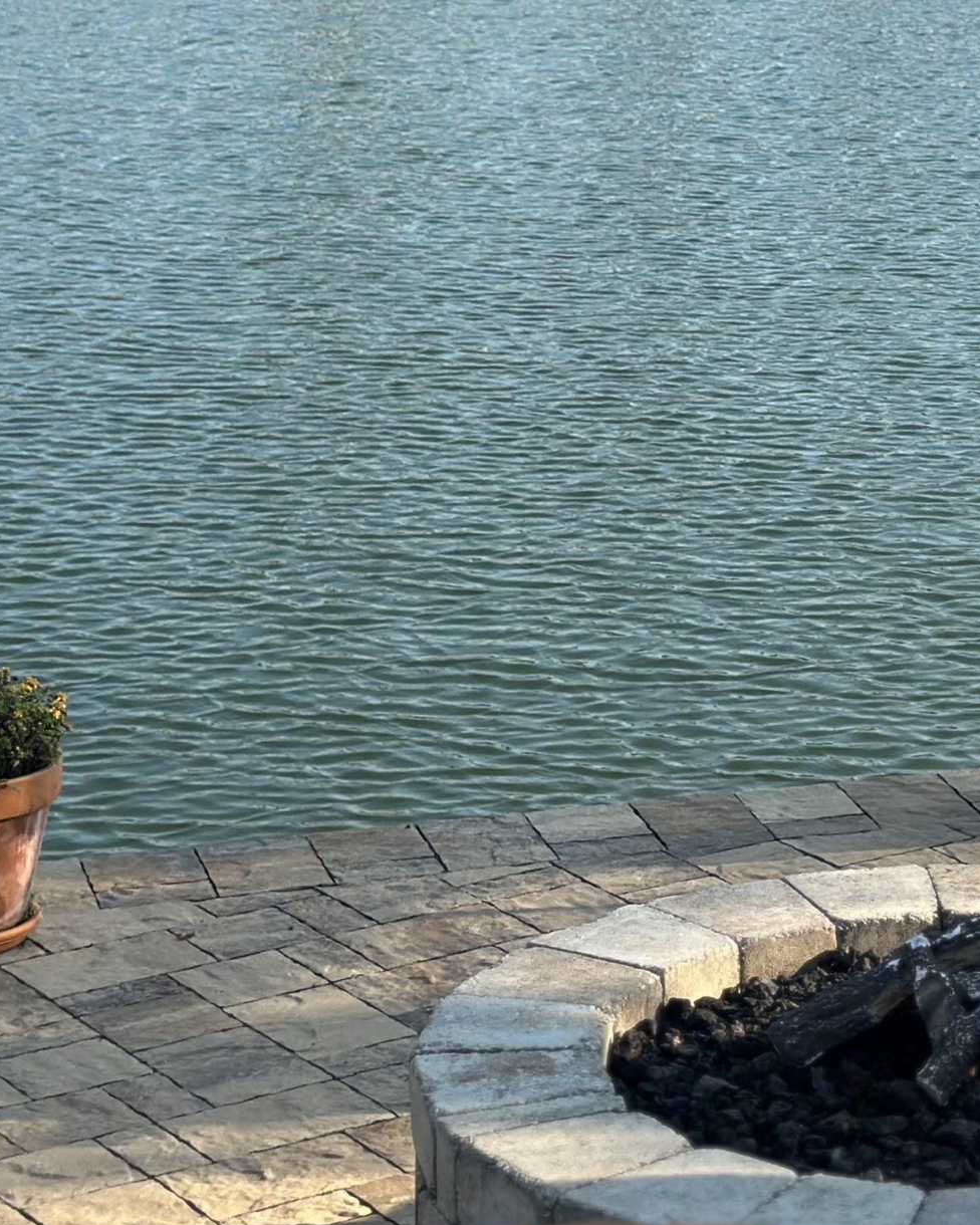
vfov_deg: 16.2
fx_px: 4278
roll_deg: -0.4
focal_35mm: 118
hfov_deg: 13.0
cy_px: 289
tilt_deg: -10.3
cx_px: 879
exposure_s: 1/2160
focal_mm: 6.86
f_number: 1.78
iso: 80
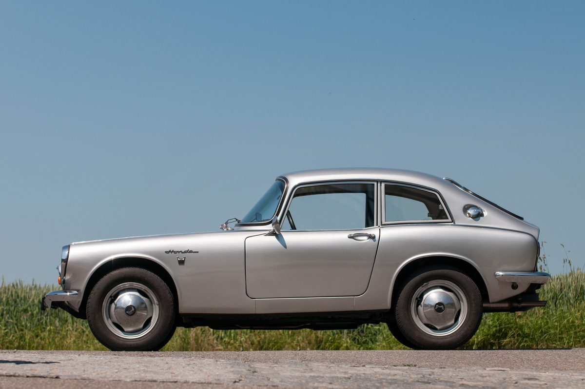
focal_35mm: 174
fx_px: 2824
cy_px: 194
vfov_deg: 7.9
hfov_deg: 11.8
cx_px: 292
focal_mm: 116
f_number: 4.5
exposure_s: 1/3200
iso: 100
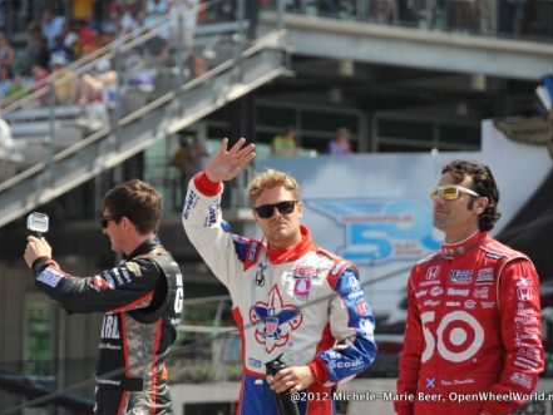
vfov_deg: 4.5
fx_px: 5225
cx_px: 268
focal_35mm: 327
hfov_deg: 6.1
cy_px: 208
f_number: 5.6
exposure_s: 1/2000
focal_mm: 200
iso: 1000
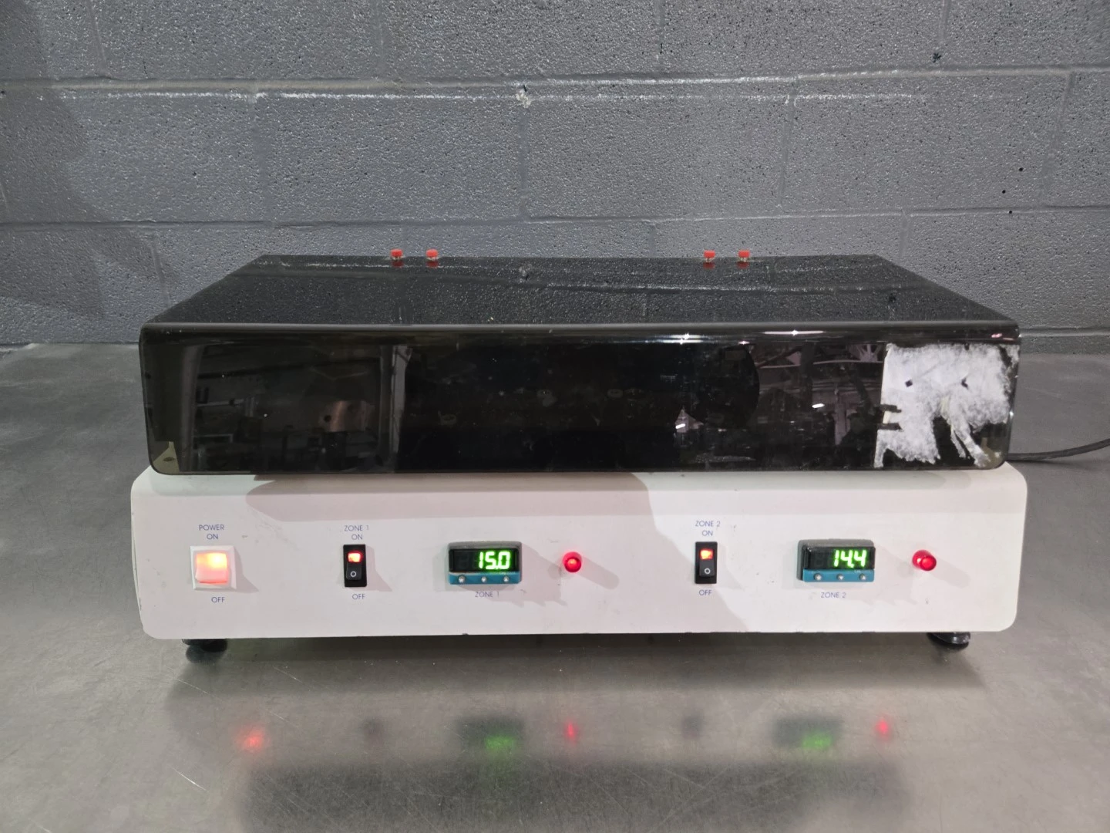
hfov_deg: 73.9
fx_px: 738
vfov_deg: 58.9
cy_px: 416
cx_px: 555
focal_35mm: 23
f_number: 1.8
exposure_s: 1/60
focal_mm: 5.4
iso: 500
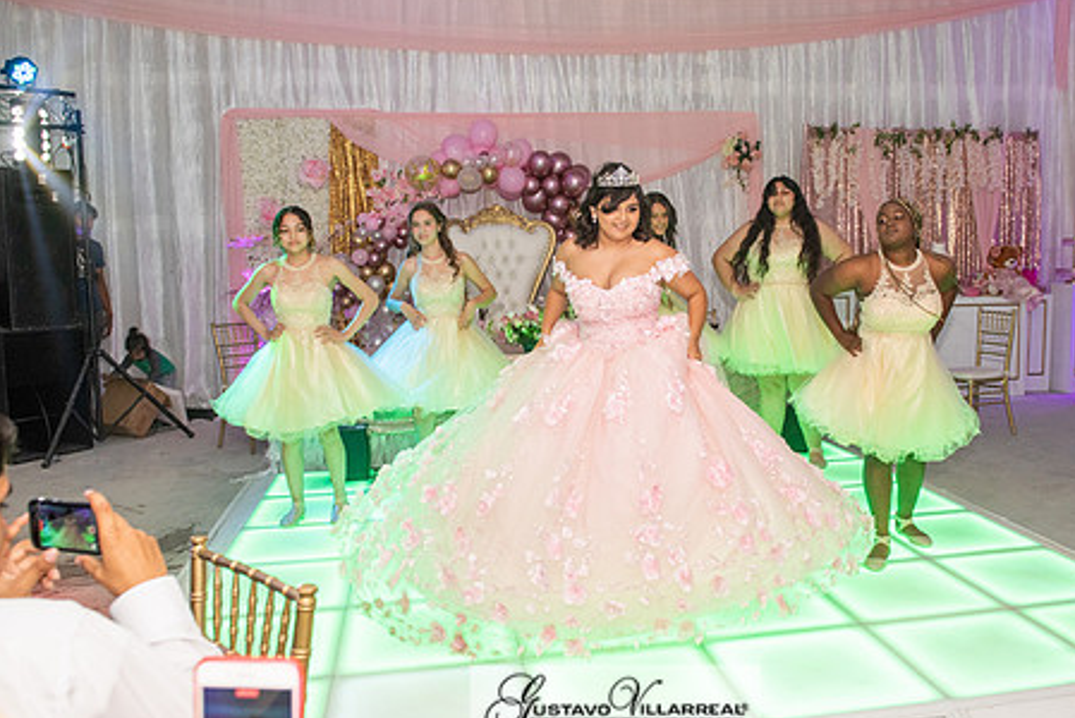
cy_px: 334
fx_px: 926
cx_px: 615
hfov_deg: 60.0
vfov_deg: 42.4
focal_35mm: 31
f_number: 4
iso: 1250
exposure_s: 1/160
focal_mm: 24
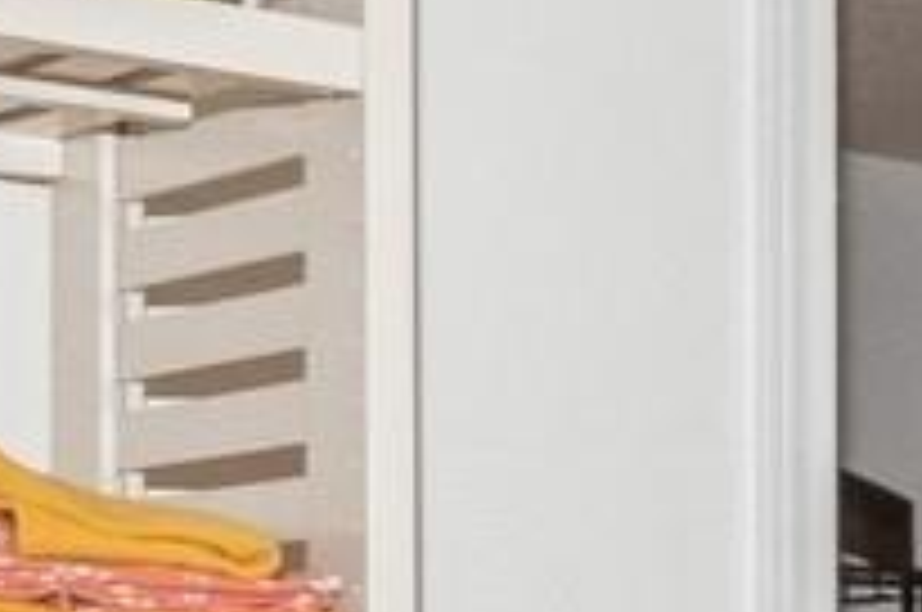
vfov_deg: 10.3
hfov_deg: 12.2
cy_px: 878
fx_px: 3296
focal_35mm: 129
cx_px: 2307
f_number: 8
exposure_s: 1/60
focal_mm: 11
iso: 200
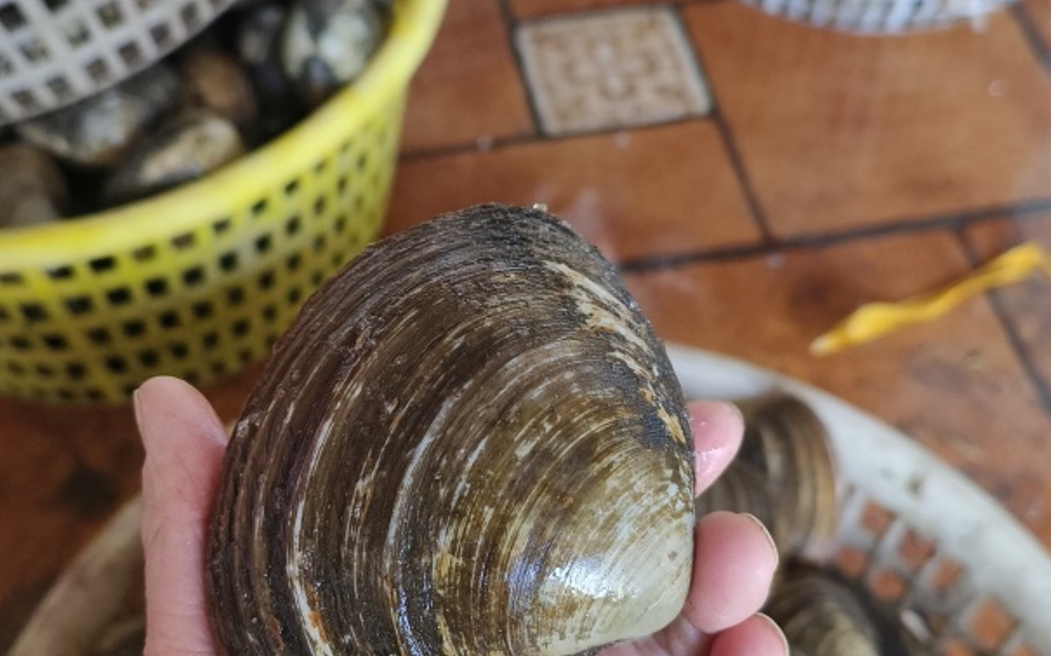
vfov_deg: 29.9
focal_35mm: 43
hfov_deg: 46.2
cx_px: 473
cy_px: 327
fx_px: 1232
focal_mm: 5.5
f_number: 1.75
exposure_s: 1/125
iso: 4855
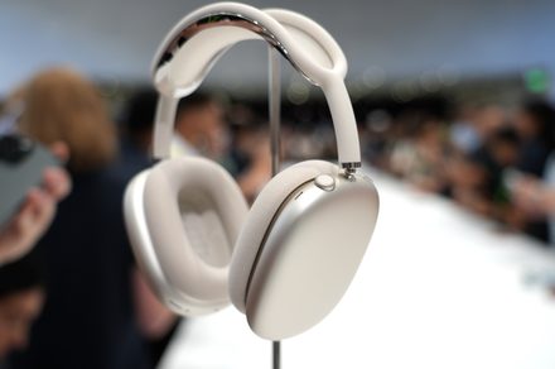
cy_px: 184
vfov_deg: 30.4
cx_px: 278
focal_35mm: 44
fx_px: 677
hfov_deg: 44.6
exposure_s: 1/60
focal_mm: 44
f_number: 4
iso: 200
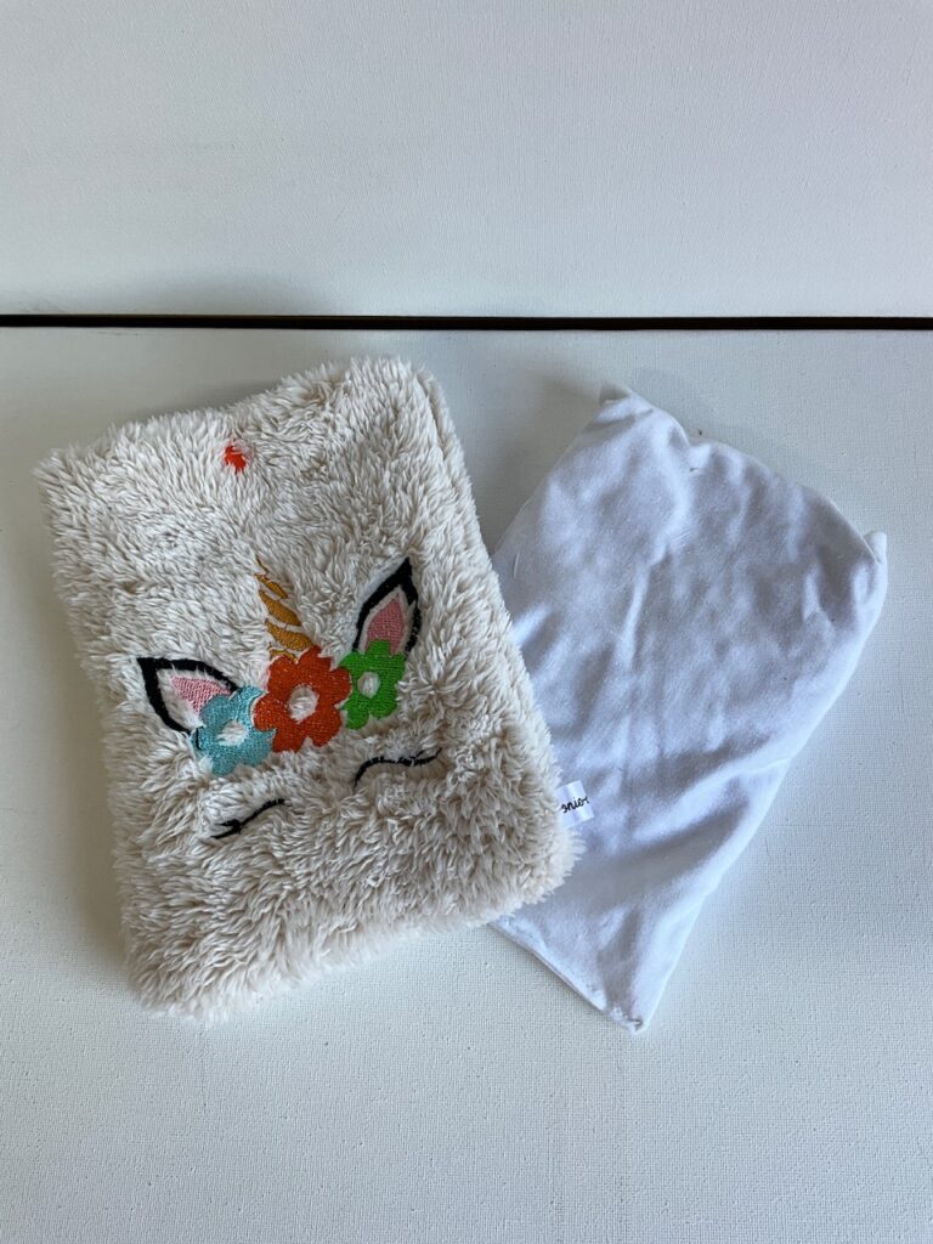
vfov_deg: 61.7
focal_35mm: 29
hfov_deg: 48.2
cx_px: 466
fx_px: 1042
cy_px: 622
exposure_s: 1/100
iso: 20
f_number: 1.8
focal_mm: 3
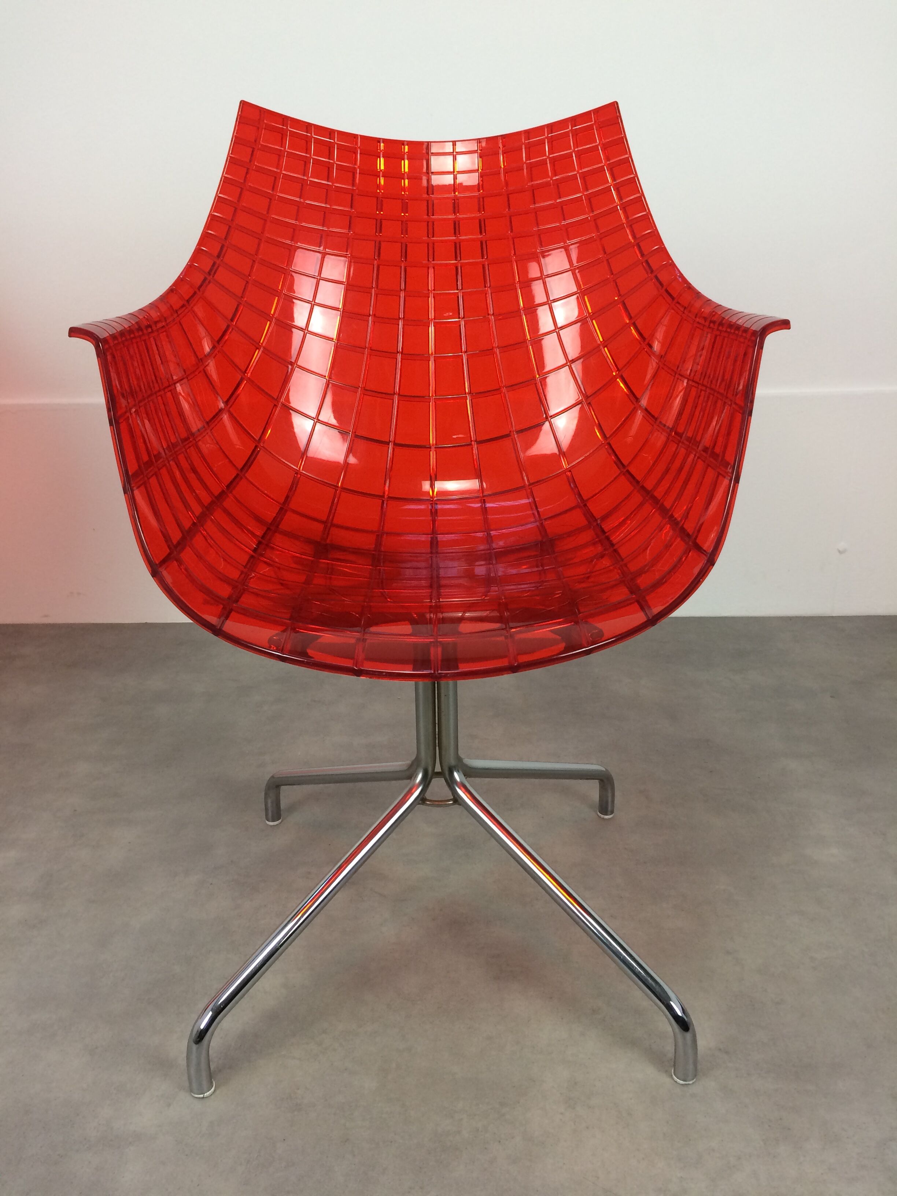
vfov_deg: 61.7
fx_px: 1002
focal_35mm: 29
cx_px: 448
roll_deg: +0.2
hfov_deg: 48.2
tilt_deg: -23.0
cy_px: 598
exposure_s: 1/33
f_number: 2.2
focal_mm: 4.15
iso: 40
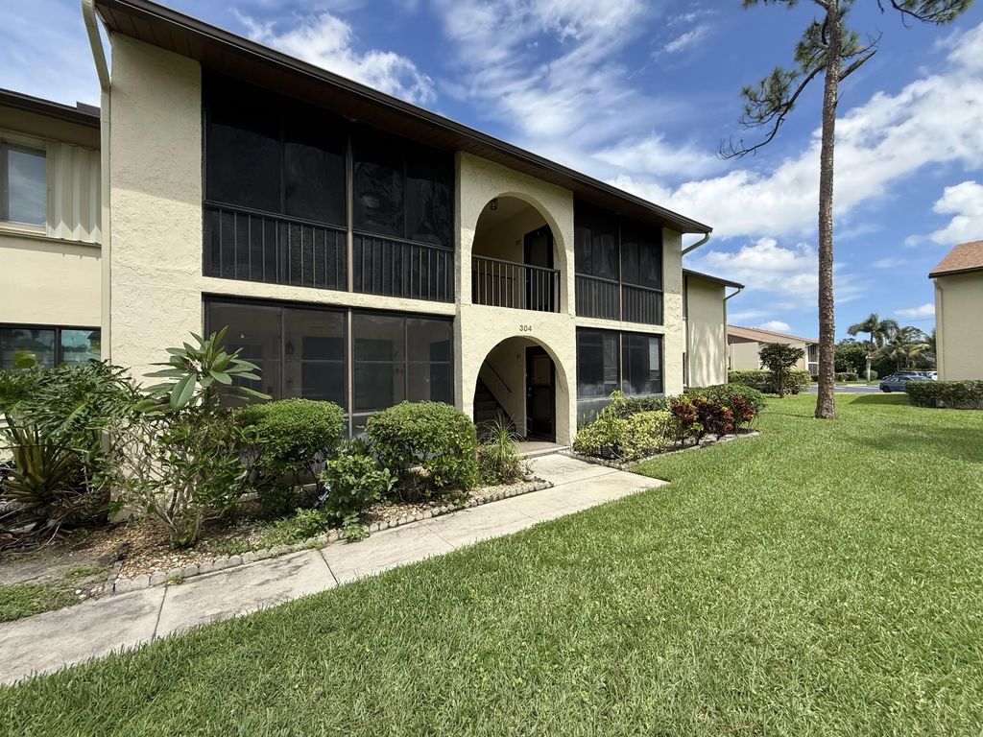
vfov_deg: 85.7
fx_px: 398
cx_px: 492
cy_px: 368
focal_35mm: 14
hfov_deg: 102.1
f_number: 2.2
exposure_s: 1/1534
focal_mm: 2.22
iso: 50
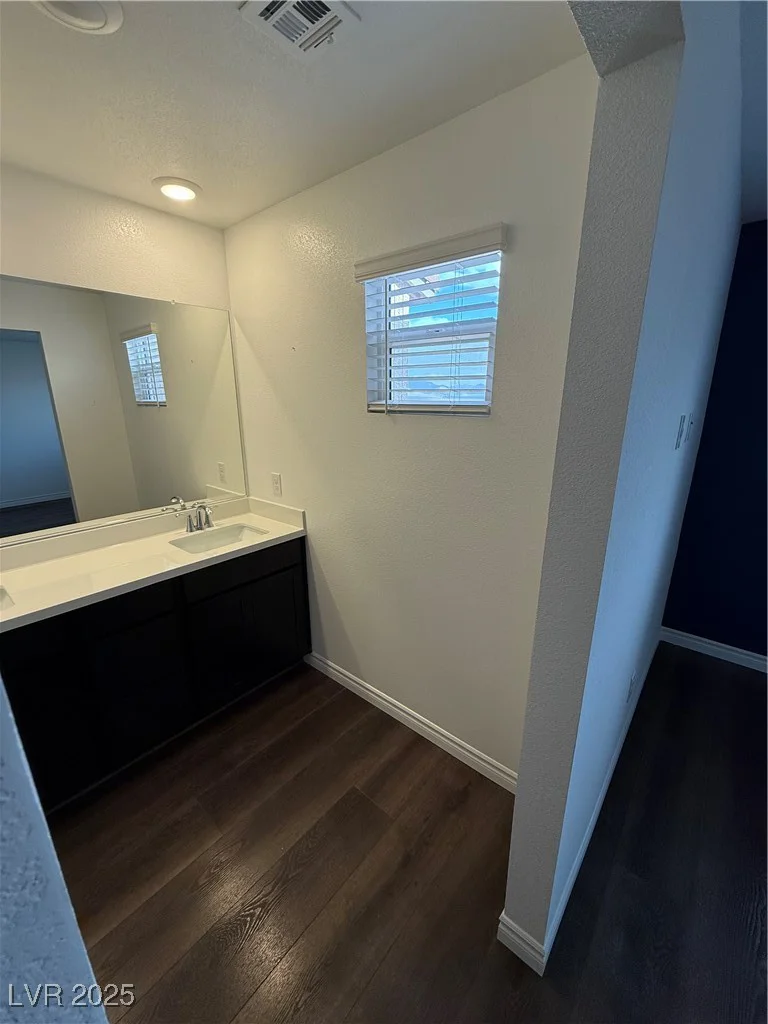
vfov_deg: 102.1
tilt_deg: -13.9
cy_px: 512
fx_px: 414
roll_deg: -0.3
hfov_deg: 85.7
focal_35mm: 14
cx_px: 384
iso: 100
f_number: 2.2
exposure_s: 1/120
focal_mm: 2.22
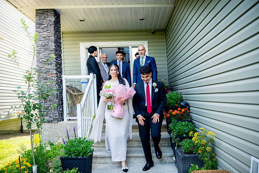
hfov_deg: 65.5
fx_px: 201
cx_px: 130
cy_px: 86
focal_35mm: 28
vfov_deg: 46.4
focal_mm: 28
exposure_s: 1/250
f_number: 2
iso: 160
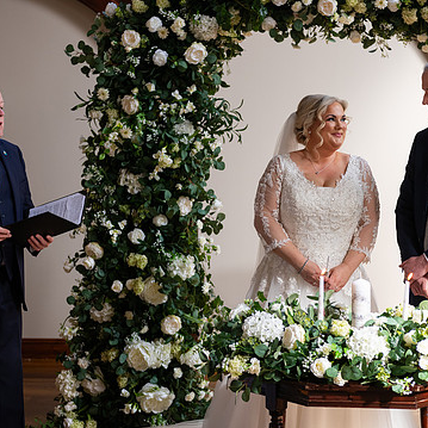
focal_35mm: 77
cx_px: 237
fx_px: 1077
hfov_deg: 22.5
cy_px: 212
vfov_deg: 22.5
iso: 500
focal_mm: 56
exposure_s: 1/160
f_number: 3.5
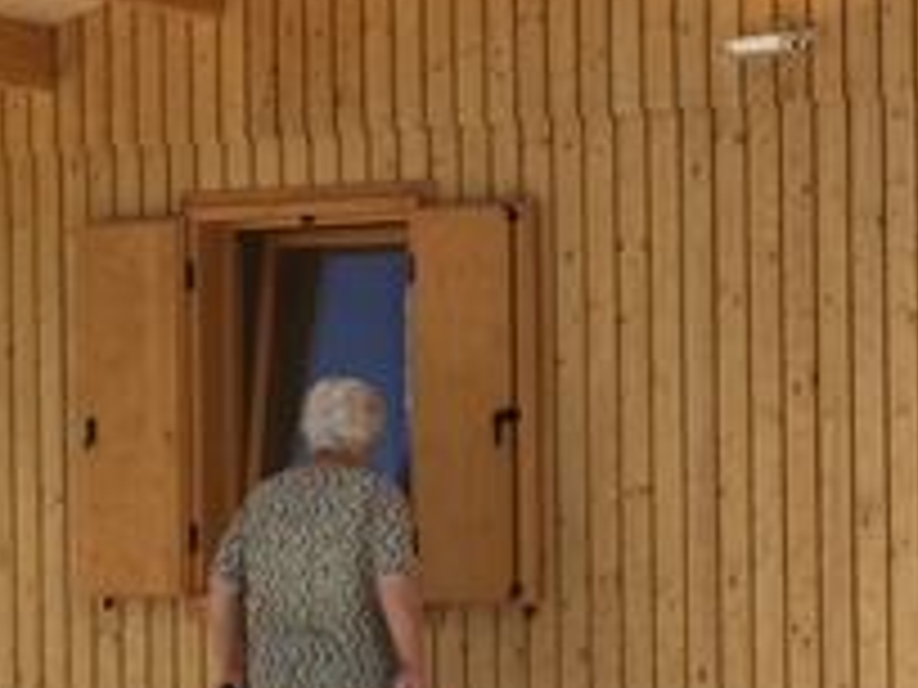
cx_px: 1107
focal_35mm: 91
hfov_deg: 20.2
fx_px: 2413
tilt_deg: -0.5
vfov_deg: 16.2
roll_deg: +0.7
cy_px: 468
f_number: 2.2
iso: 25
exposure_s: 1/1425
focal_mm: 4.15
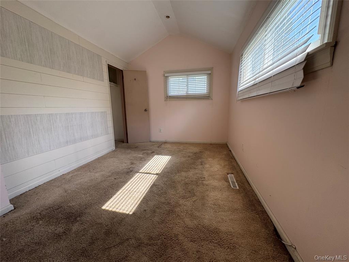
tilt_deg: -10.1
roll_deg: +1.3
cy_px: 131
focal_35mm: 14
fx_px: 141
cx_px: 174
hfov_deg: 102.1
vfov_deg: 85.7
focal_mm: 2.22
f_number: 2.2
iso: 50
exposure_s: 1/99
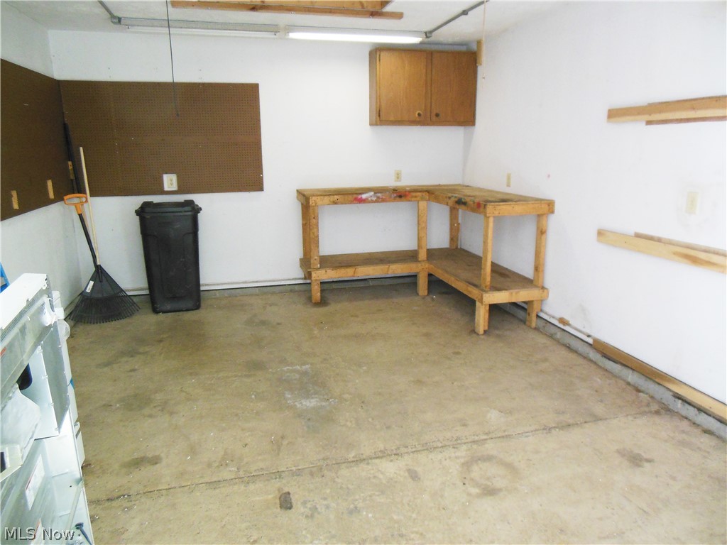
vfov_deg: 54.9
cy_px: 272
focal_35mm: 25
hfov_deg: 69.4
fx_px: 525
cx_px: 364
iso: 400
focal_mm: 4.5
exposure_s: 1/30
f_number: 3.2
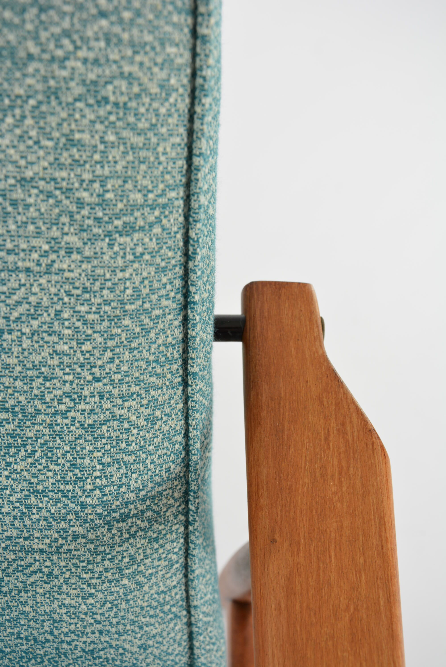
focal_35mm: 57
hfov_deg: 23.8
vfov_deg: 35.0
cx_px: 223
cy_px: 334
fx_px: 1057
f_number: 7.1
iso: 400
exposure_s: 1/60
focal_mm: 38
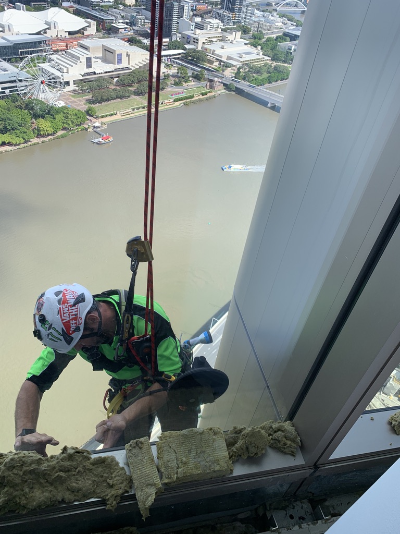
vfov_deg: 67.3
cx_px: 200
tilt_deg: -38.7
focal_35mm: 26
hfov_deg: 53.1
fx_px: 401
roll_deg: -10.4
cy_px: 267
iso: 25
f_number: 1.8
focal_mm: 4.25
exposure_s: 1/518
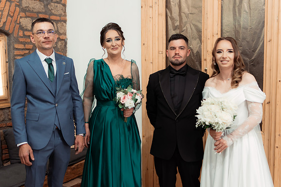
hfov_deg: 46.2
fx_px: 329
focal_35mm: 42
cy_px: 94
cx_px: 139
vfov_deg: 31.8
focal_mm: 35
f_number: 2
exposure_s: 1/320
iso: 1600
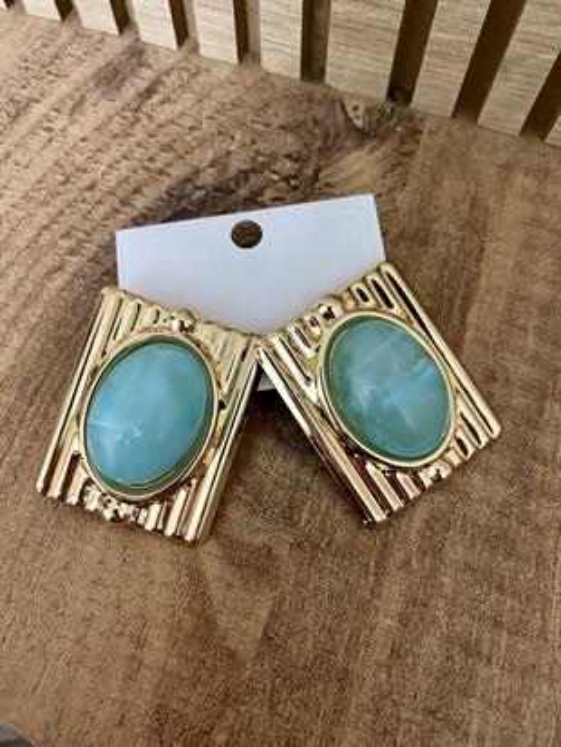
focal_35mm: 25
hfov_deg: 54.9
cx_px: 280
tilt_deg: -74.0
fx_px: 540
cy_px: 374
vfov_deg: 69.4
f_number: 1.8
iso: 500
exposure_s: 1/25
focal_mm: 4.25
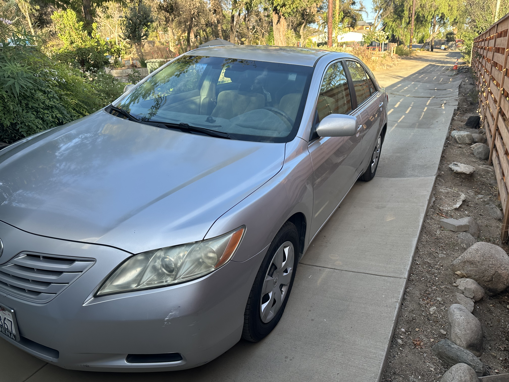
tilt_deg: -19.6
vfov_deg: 56.8
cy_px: 191
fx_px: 353
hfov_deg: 71.6
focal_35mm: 24
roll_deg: +3.9
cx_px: 254
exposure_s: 1/561
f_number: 1.78
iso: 80
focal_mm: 6.86
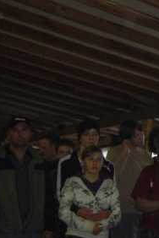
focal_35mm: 111
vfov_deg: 18.4
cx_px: 262
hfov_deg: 11.6
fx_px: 735
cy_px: 161
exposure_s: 1/60
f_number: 3.6
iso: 200
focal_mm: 7.9
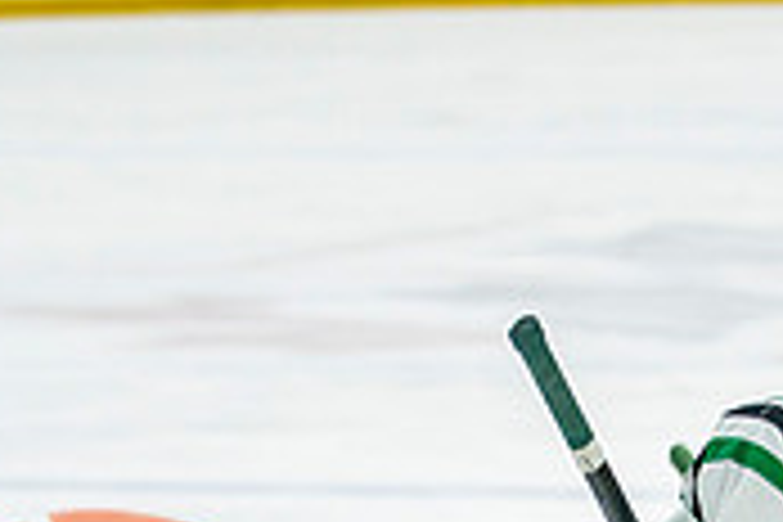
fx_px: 8699
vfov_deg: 3.4
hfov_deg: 5.1
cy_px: 767
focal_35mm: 400
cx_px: 712
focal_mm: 90
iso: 640
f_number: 3.2
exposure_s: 1/640
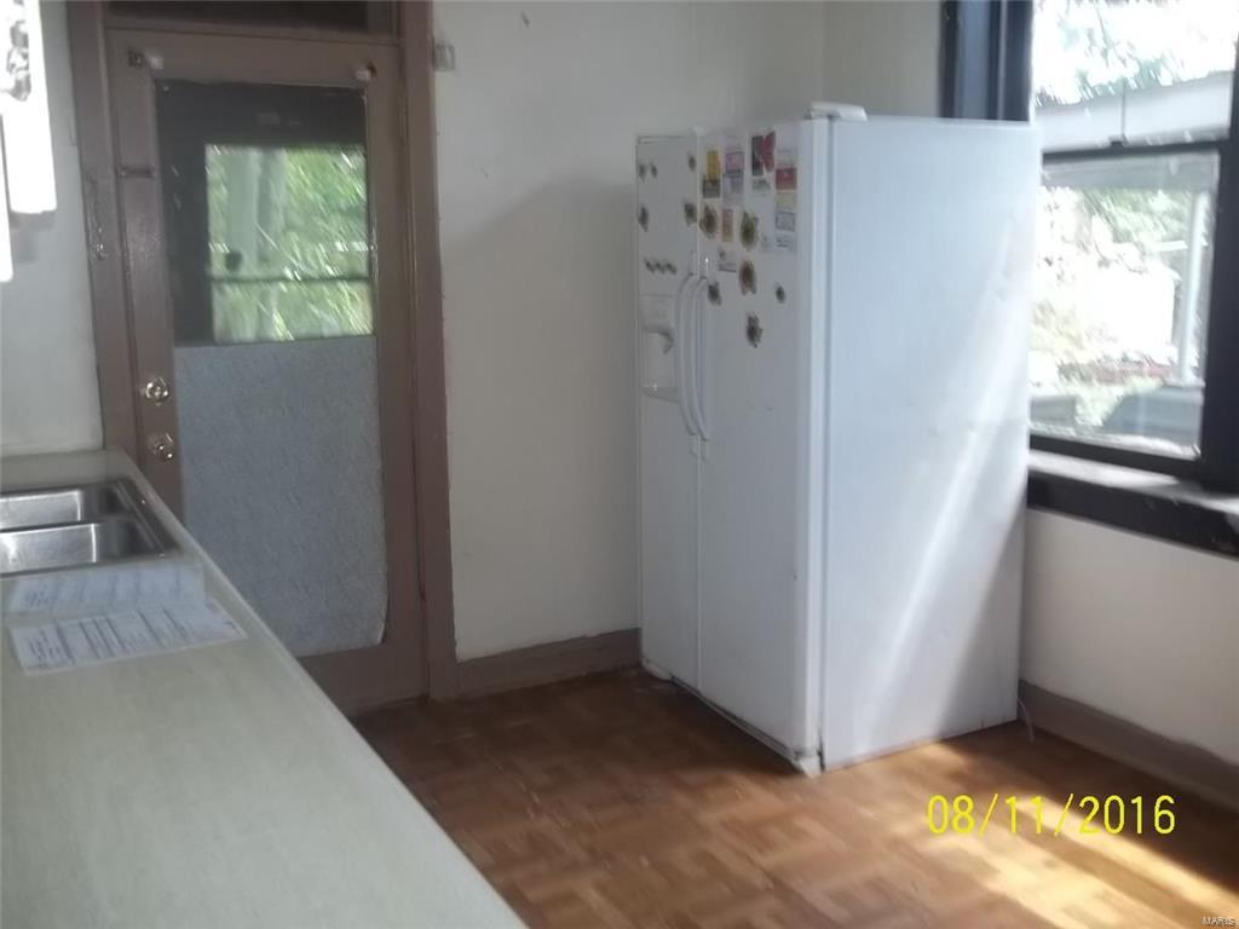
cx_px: 620
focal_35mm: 32
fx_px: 1145
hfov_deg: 56.8
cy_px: 464
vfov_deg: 44.2
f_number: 2.9
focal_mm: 5.7
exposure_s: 1/30
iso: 64
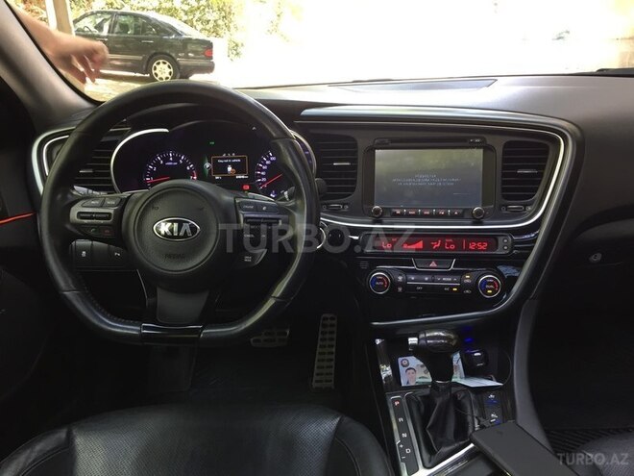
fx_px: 531
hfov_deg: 61.7
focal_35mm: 29
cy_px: 238
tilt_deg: -17.2
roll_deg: +2.1
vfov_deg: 48.2
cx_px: 317
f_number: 2.2
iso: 80
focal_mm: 4.15
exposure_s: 1/33
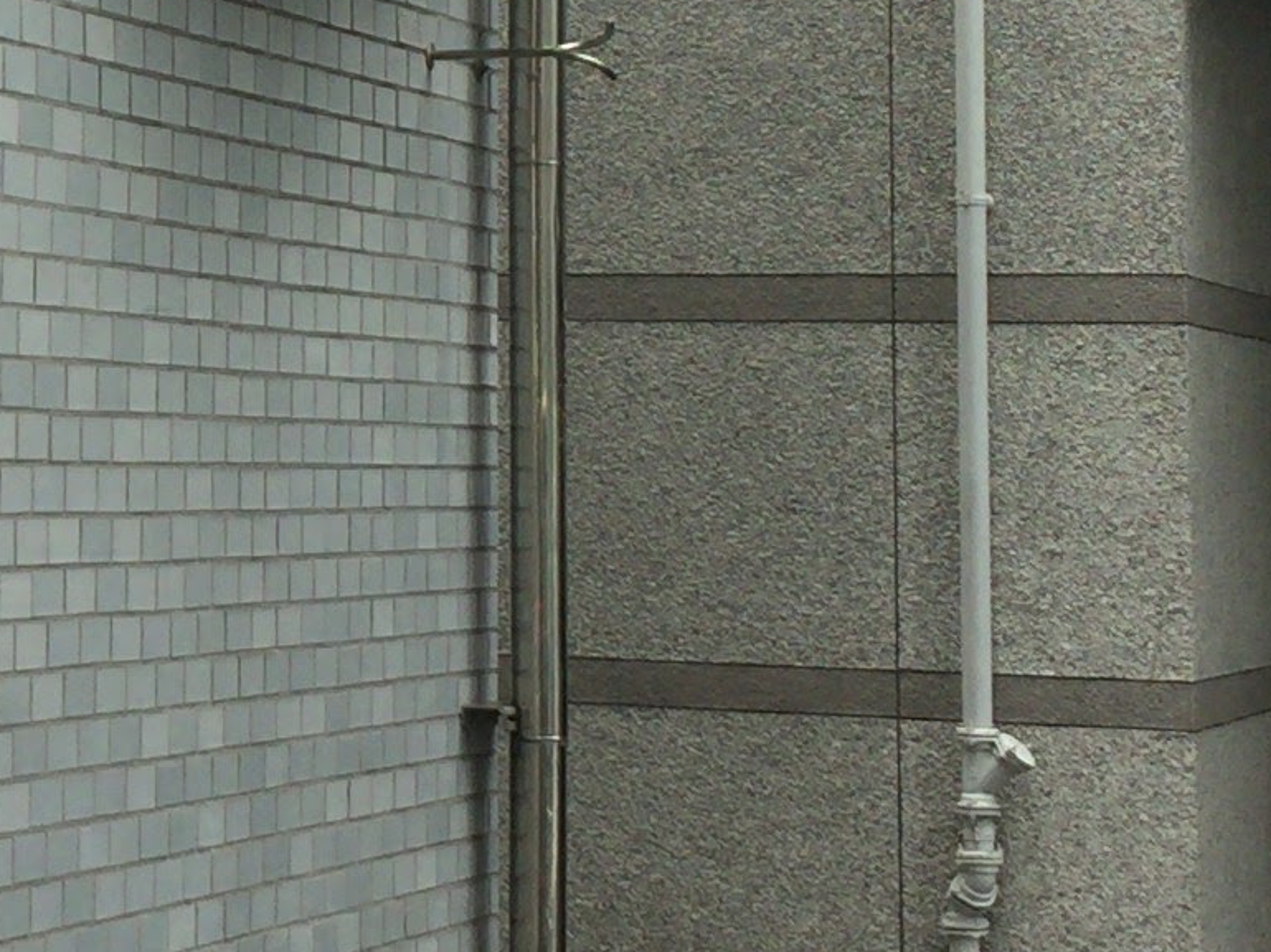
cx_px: -487
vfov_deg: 11.9
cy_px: 45
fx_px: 4515
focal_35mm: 123
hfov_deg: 15.1
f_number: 2.2
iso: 32
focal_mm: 4.15
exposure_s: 1/42
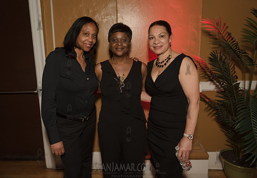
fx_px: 207
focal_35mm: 29
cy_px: 83
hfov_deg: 63.6
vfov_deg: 46.5
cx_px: 118
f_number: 3.5
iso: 2000
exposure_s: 1/250
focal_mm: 24
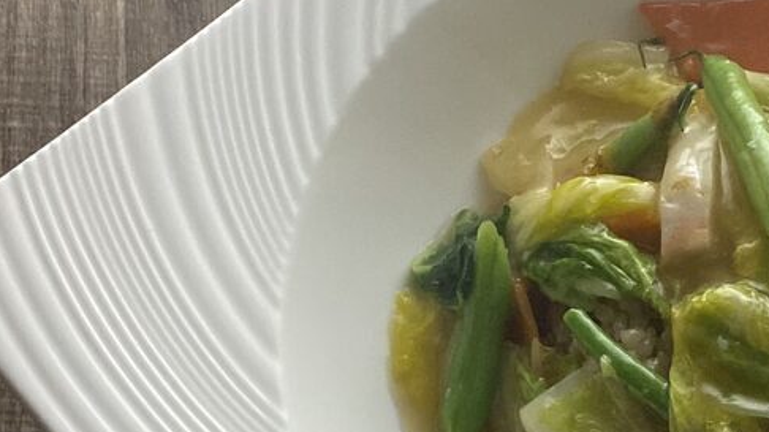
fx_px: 1427
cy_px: 370
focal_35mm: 70
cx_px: 438
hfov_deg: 30.1
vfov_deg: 17.0
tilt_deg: -71.8
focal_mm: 4.25
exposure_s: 1/49
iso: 500
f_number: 1.8
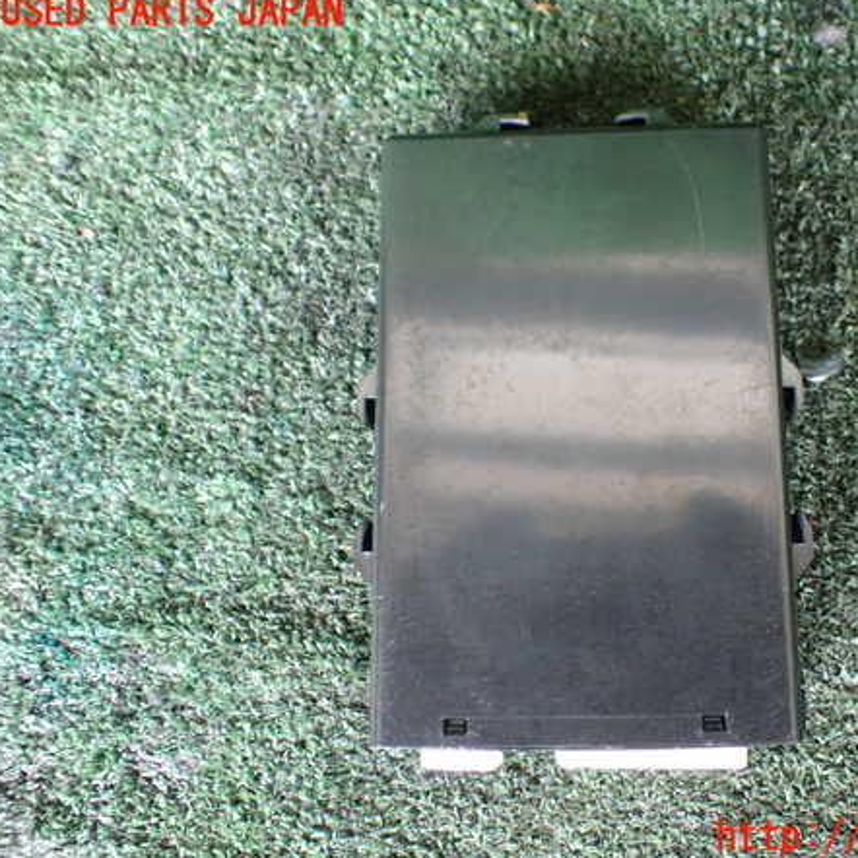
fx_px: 1010
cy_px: 425
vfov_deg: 46.0
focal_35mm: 36
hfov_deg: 45.3
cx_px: 573
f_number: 2.3
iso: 800
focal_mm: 5.4
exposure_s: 1/80
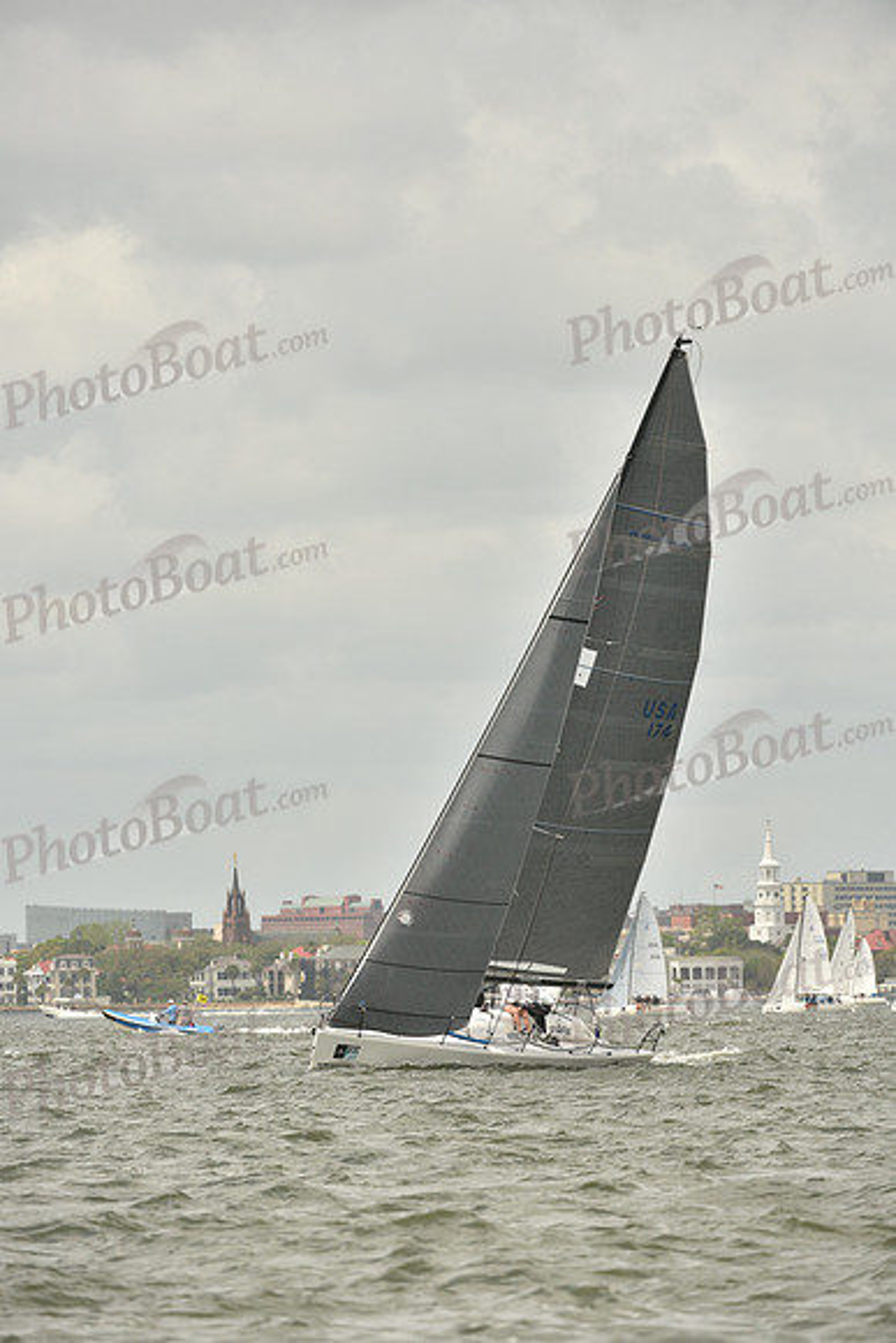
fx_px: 11192
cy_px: 672
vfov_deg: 6.9
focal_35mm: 300
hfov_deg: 4.6
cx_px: 448
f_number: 7.1
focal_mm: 300
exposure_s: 1/1250
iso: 320
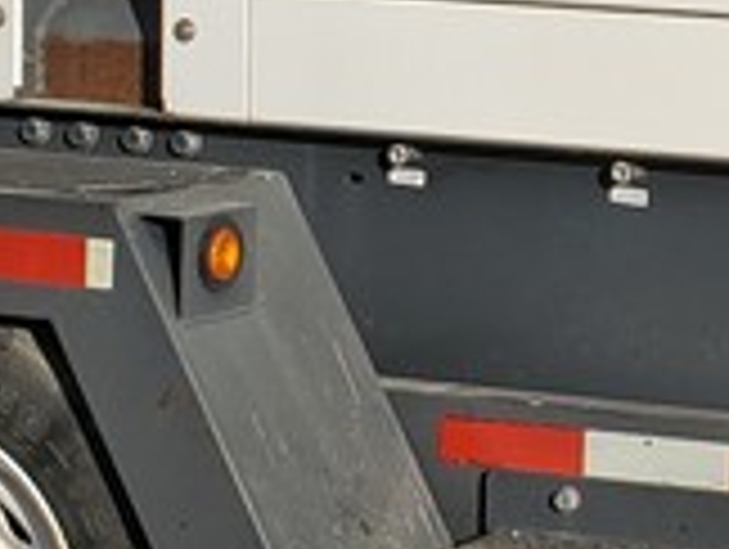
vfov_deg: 8.9
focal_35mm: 164
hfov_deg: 11.5
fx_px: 3459
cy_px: -144
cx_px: 1130
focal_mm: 4.3
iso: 50
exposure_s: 1/2204
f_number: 2.4
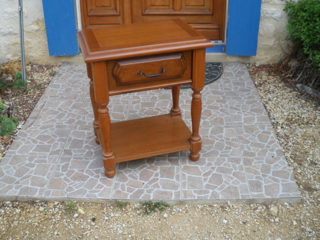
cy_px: 111
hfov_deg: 46.8
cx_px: 163
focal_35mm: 40
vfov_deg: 35.9
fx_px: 370
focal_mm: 6.3
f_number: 3.5
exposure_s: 1/80
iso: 64
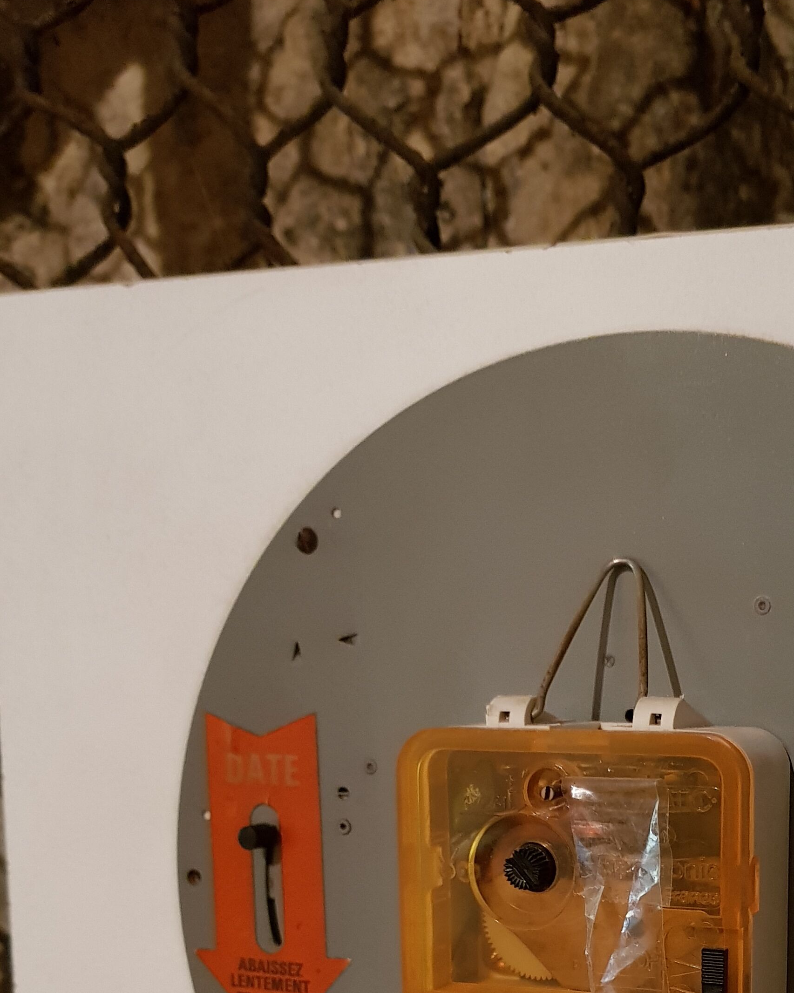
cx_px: 644
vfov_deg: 36.2
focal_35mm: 48
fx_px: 1410
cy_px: 910
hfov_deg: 30.6
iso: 250
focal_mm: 4.2
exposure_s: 1/10
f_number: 1.7
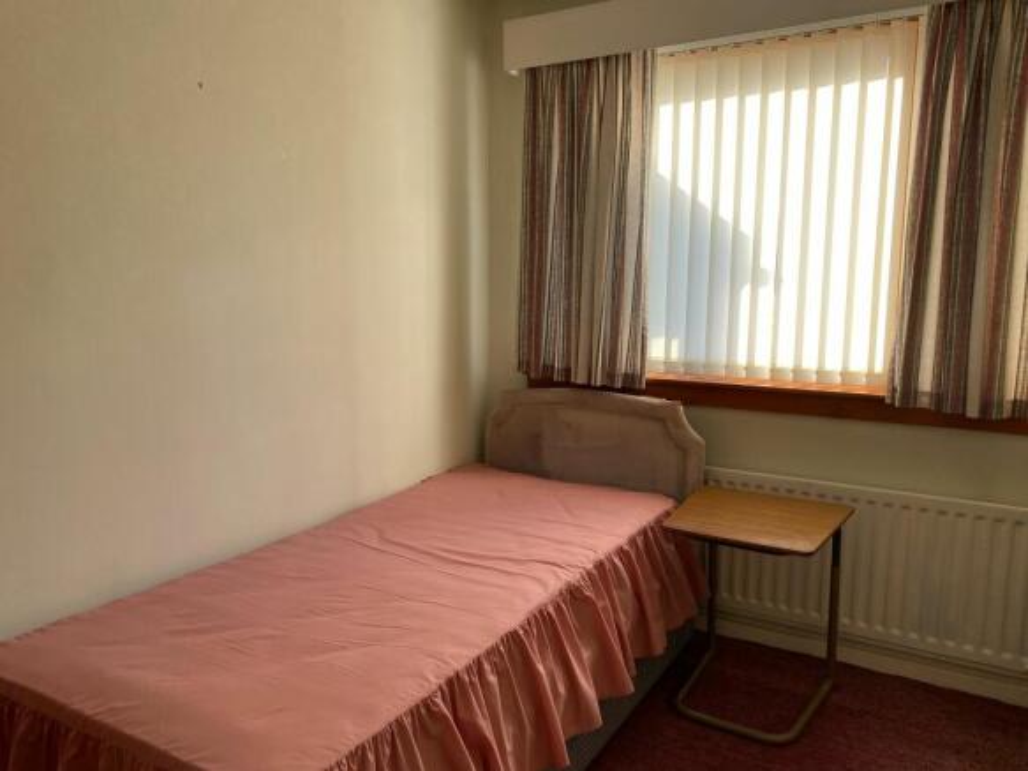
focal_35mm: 26
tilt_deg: -9.4
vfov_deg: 53.0
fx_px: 772
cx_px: 514
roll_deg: -0.6
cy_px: 386
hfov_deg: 67.3
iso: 32
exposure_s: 1/150
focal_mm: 4.25
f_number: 1.8
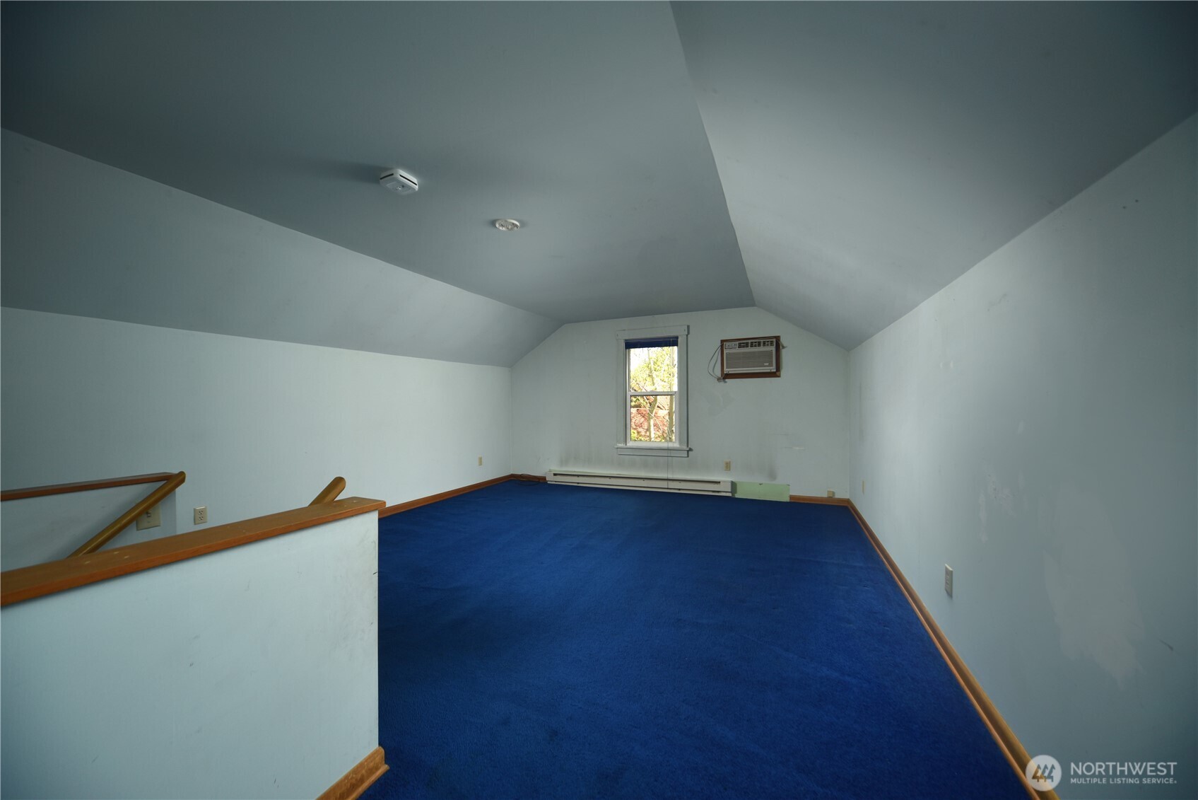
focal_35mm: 12
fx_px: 399
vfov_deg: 90.0
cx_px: 599
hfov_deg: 112.6
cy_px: 400
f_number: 6.3
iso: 200
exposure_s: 1/200
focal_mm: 12
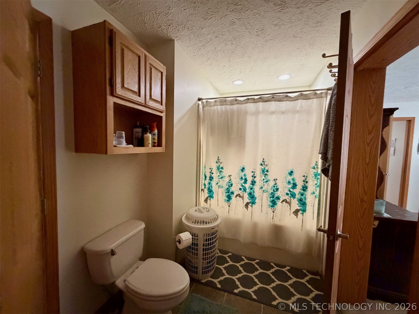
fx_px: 169
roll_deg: -0.2
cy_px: 157
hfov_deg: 102.1
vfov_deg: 85.7
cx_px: 210
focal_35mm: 14
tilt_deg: -2.9
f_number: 2.2
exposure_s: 1/60
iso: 800
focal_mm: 2.22
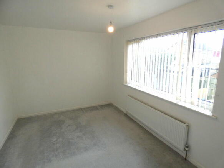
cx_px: 112
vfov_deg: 66.0
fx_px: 129
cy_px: 84
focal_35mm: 20
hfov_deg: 81.8
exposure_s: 1/60
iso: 160
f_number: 2.8
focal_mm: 3.6
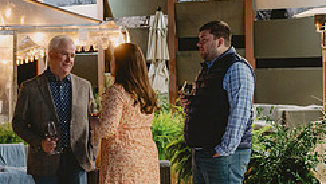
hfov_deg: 22.1
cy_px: 145
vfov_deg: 12.7
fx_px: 822
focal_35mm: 95
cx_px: 52
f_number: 3.2
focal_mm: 38
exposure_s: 1/30
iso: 1250
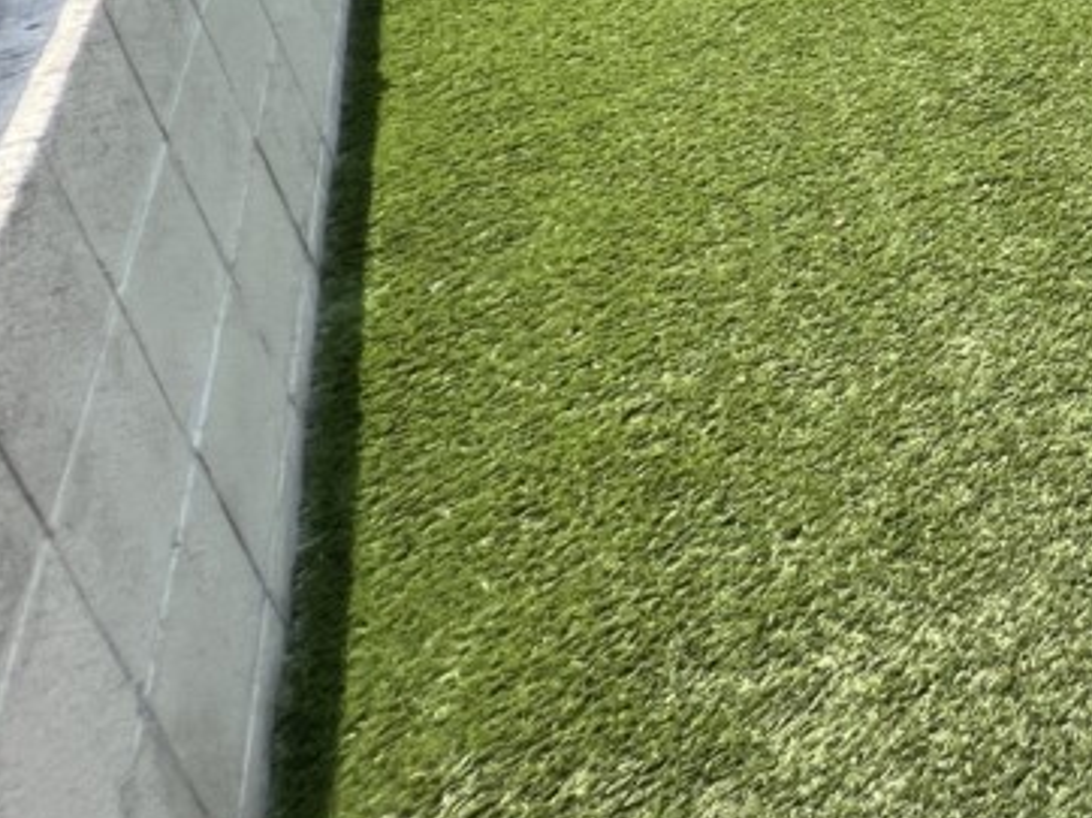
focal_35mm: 46
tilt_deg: -17.5
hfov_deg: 23.4
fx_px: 1450
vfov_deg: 25.3
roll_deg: +3.9
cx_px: 1906
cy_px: -347
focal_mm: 1.57
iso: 32
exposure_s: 1/986
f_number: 1.8
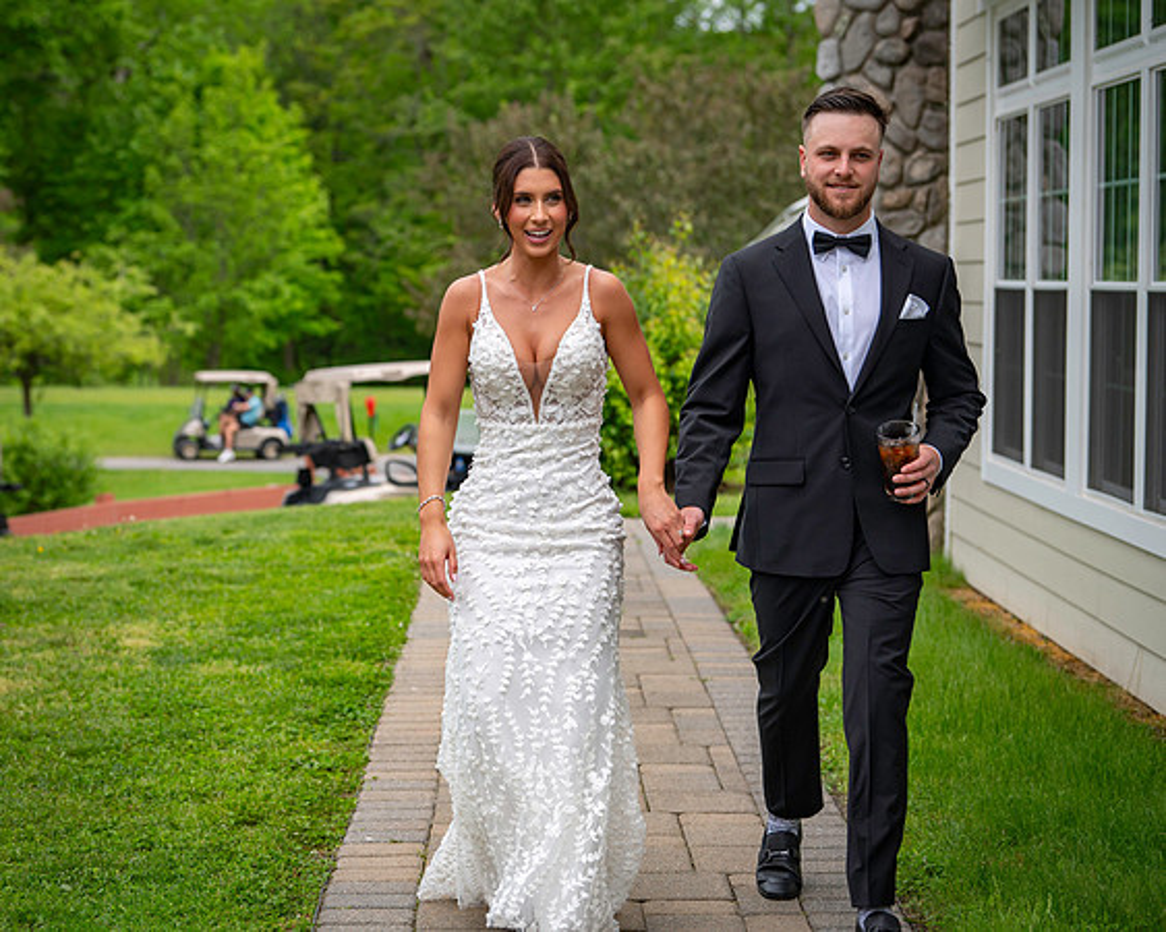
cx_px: 465
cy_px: 466
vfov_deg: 19.4
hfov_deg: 24.1
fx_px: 2723
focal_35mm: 79
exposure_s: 1/1600
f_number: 4
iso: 400
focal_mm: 70
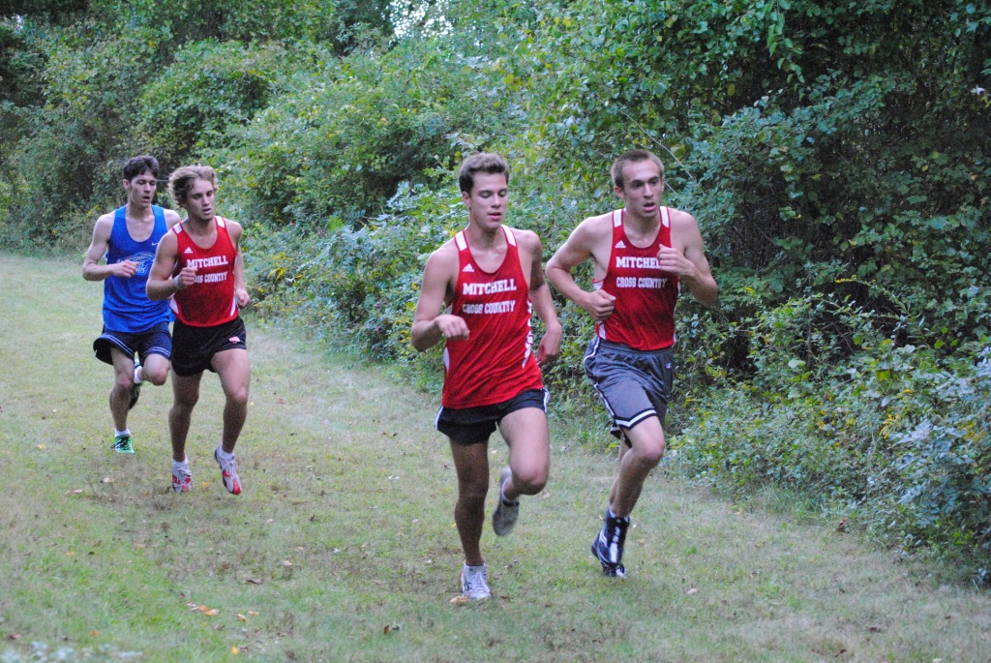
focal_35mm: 82
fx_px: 2273
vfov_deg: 16.6
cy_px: 332
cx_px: 496
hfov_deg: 24.6
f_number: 5.6
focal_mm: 55
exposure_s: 1/400
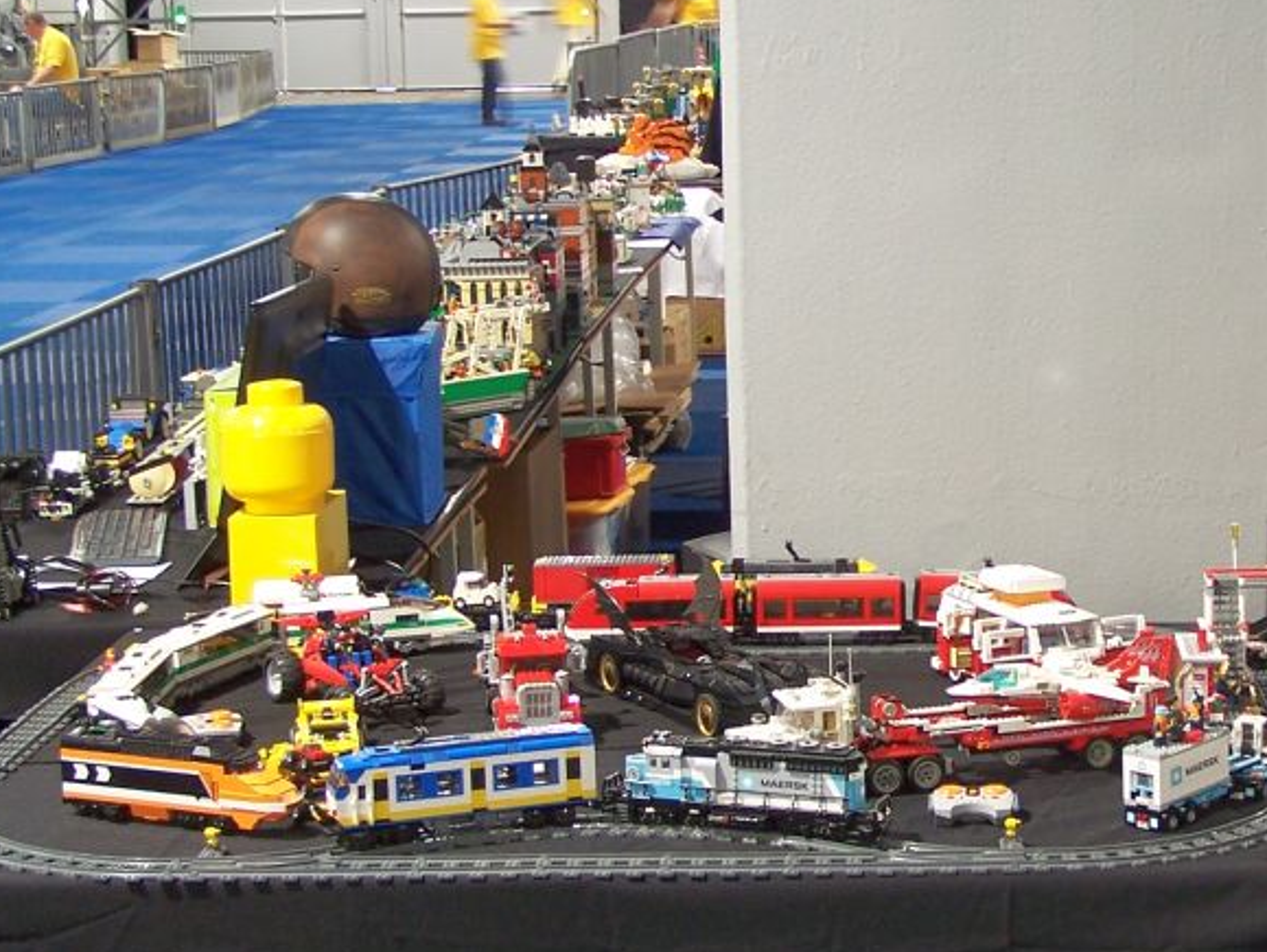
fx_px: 2783
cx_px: 989
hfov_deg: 25.3
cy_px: 490
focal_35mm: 76
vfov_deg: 19.4
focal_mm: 7.1
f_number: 2.9
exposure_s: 1/2
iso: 80
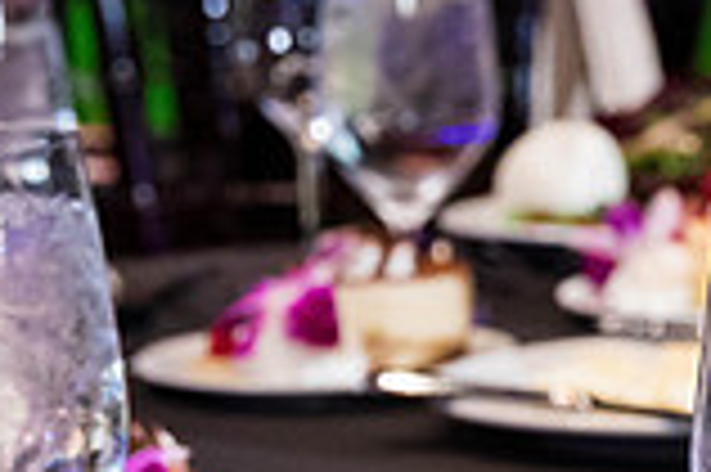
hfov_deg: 11.4
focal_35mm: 180
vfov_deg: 7.5
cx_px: 54
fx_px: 3551
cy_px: 757
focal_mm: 49
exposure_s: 1/30
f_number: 8
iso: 4000
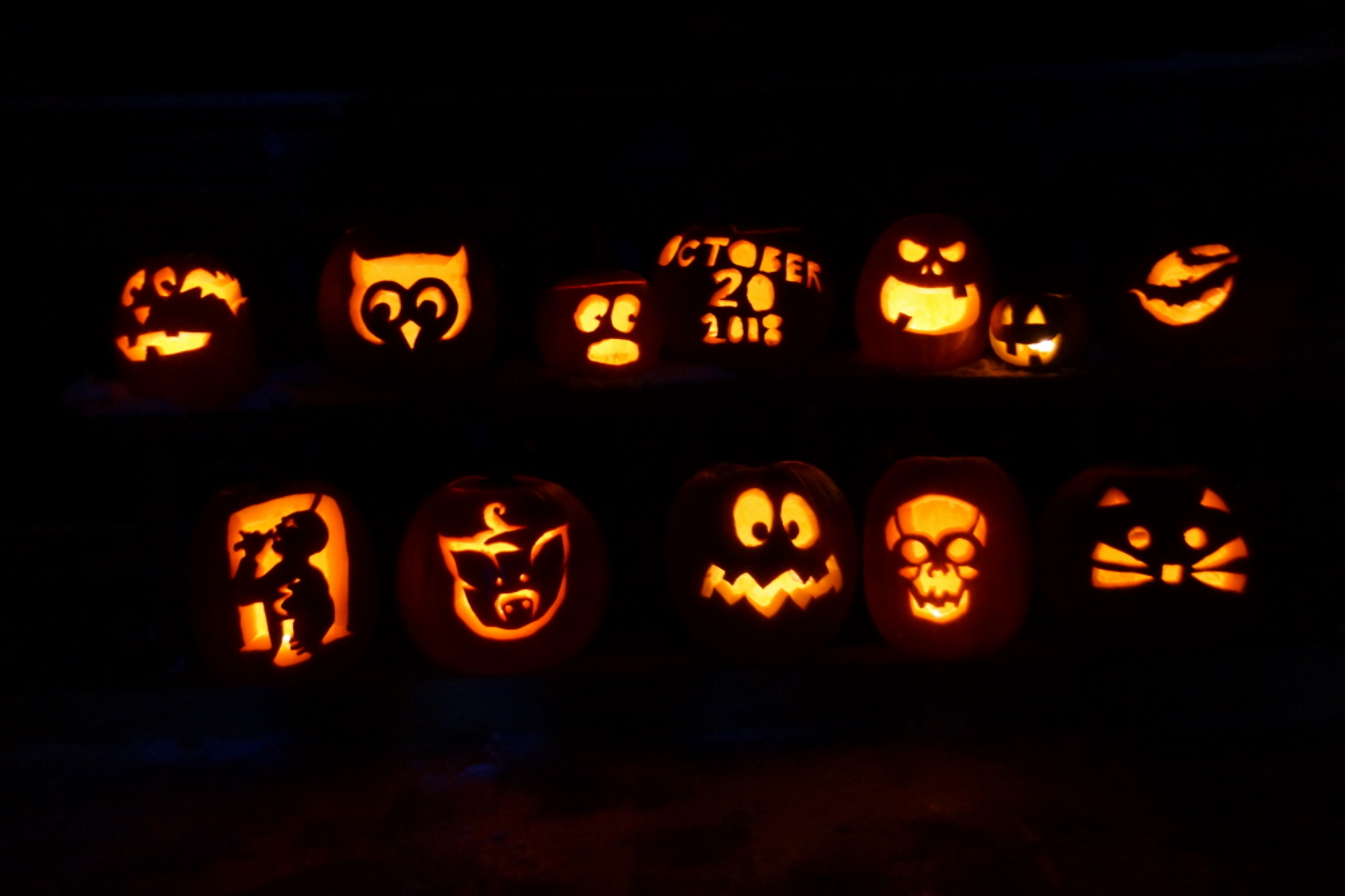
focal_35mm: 42
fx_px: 1569
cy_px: 448
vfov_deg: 31.9
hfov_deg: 46.4
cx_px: 672
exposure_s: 1/4
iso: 1600
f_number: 4
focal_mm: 28
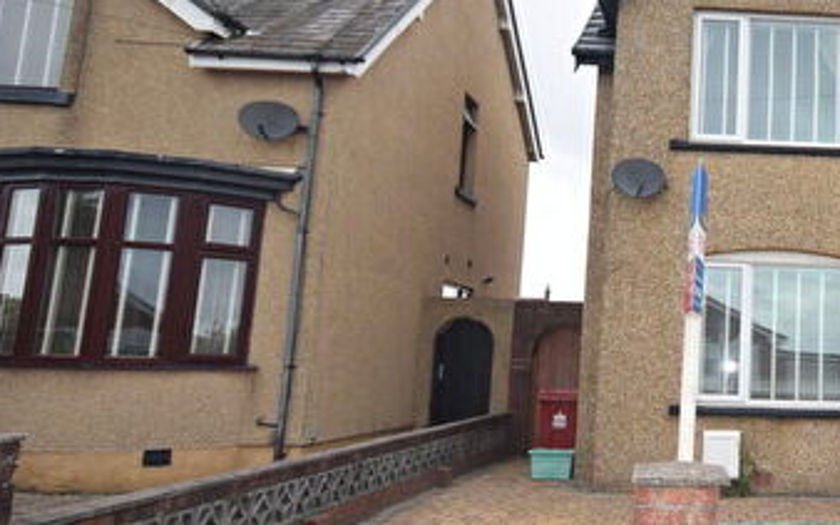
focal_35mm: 38
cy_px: 238
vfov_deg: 33.5
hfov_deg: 46.3
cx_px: 765
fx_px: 870
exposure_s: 1/125
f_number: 5.6
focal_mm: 12
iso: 110
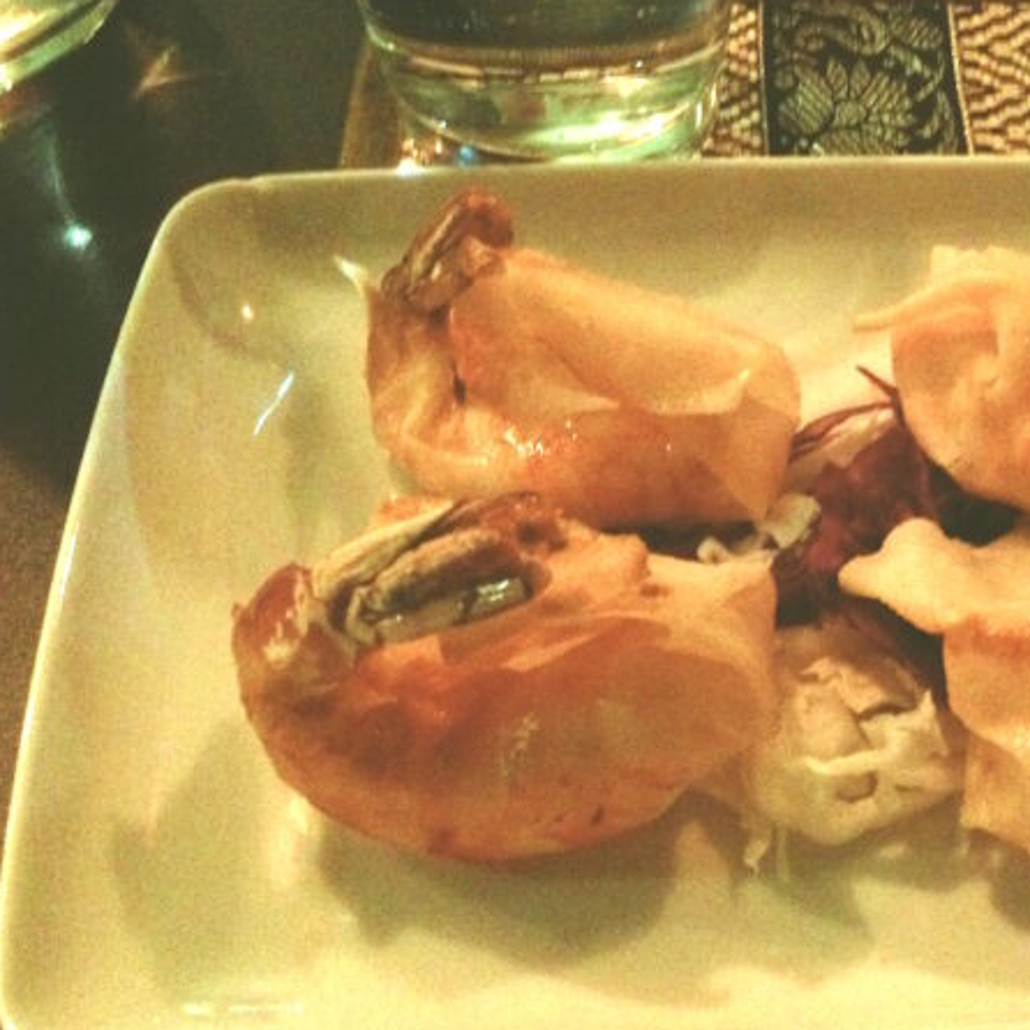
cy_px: 487
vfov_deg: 29.1
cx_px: 917
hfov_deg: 28.0
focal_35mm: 59
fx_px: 1986
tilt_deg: -50.4
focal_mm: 4.28
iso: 800
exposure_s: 1/15
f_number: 2.4
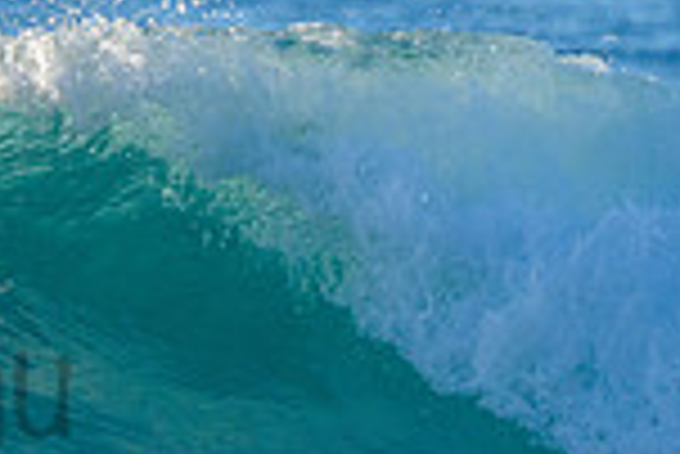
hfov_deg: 1.1
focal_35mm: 1917
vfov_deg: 0.7
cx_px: -405
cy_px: 335
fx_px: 36244
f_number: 5.6
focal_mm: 500
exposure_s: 1/2000
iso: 360
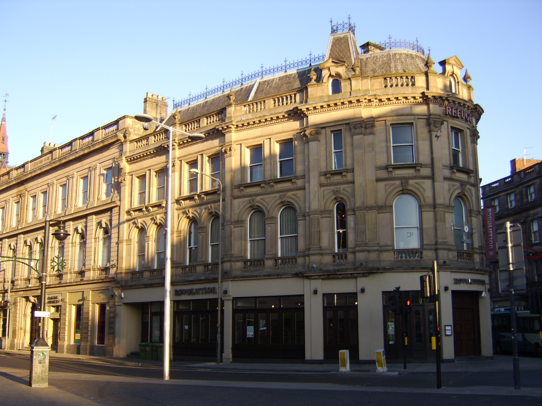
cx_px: 271
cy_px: 203
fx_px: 485
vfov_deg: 45.4
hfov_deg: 58.4
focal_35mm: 31
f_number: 2.7
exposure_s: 1/324
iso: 71
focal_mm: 8.13
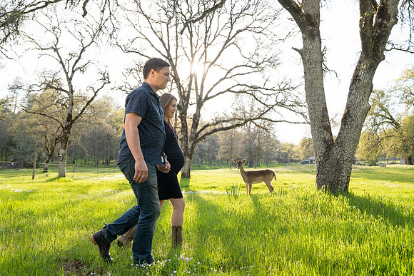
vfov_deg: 46.4
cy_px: 138
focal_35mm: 28
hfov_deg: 65.5
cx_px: 207
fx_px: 322
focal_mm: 28
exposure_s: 1/250
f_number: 5
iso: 200
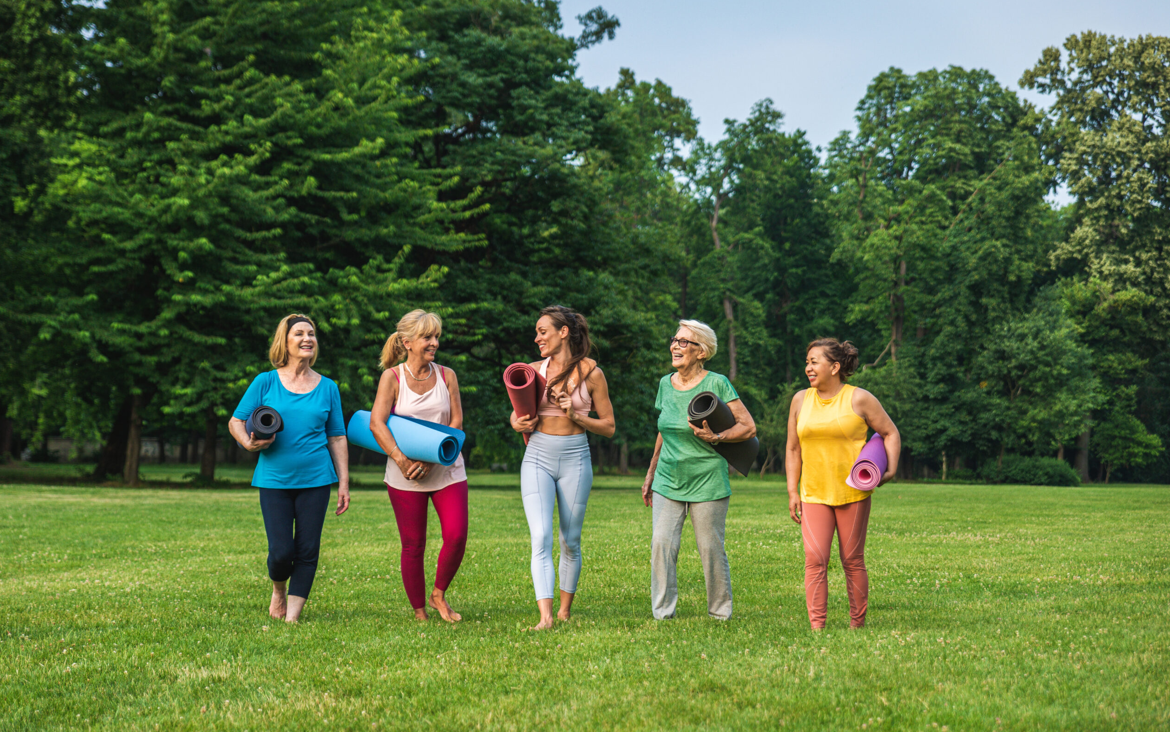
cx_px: 589
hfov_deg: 30.6
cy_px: 353
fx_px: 2137
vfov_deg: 19.4
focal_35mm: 67
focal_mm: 65
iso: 200
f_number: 3.2
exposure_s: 1/640
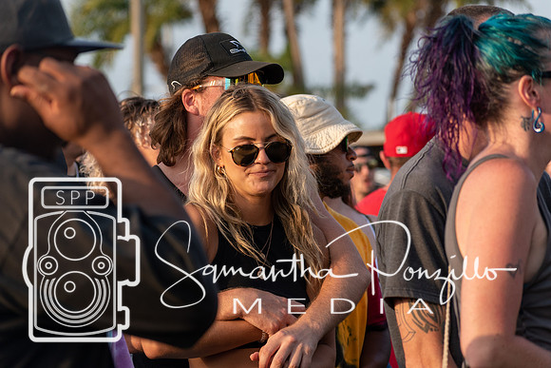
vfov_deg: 7.0
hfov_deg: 10.5
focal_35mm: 195
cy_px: 184
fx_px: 2985
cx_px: 276
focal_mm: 130
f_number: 5.6
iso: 220
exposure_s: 1/500
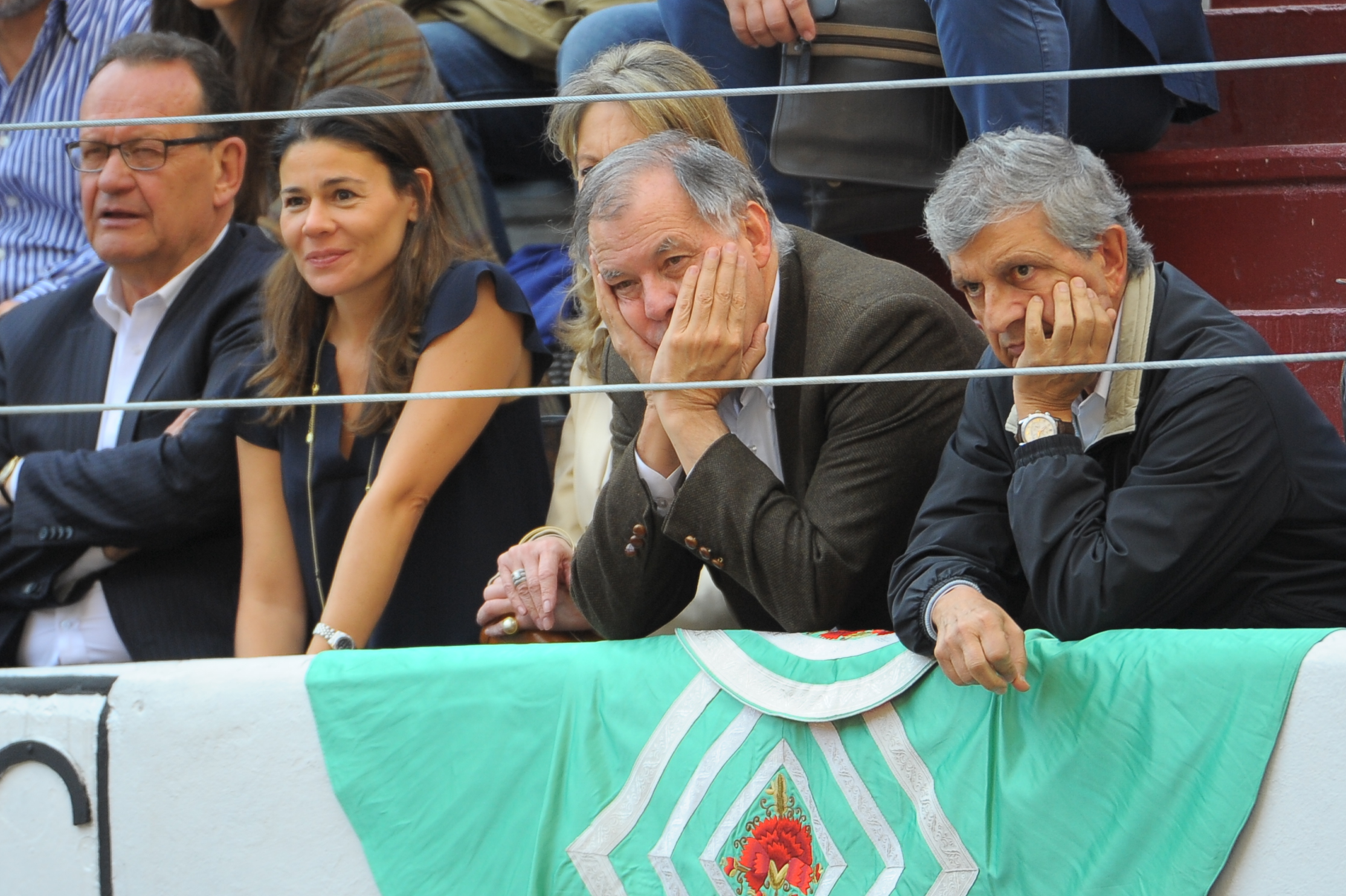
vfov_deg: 1.8
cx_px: 724
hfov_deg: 2.7
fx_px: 28549
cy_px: 287
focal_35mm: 764
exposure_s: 1/500
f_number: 4
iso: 500
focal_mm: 400
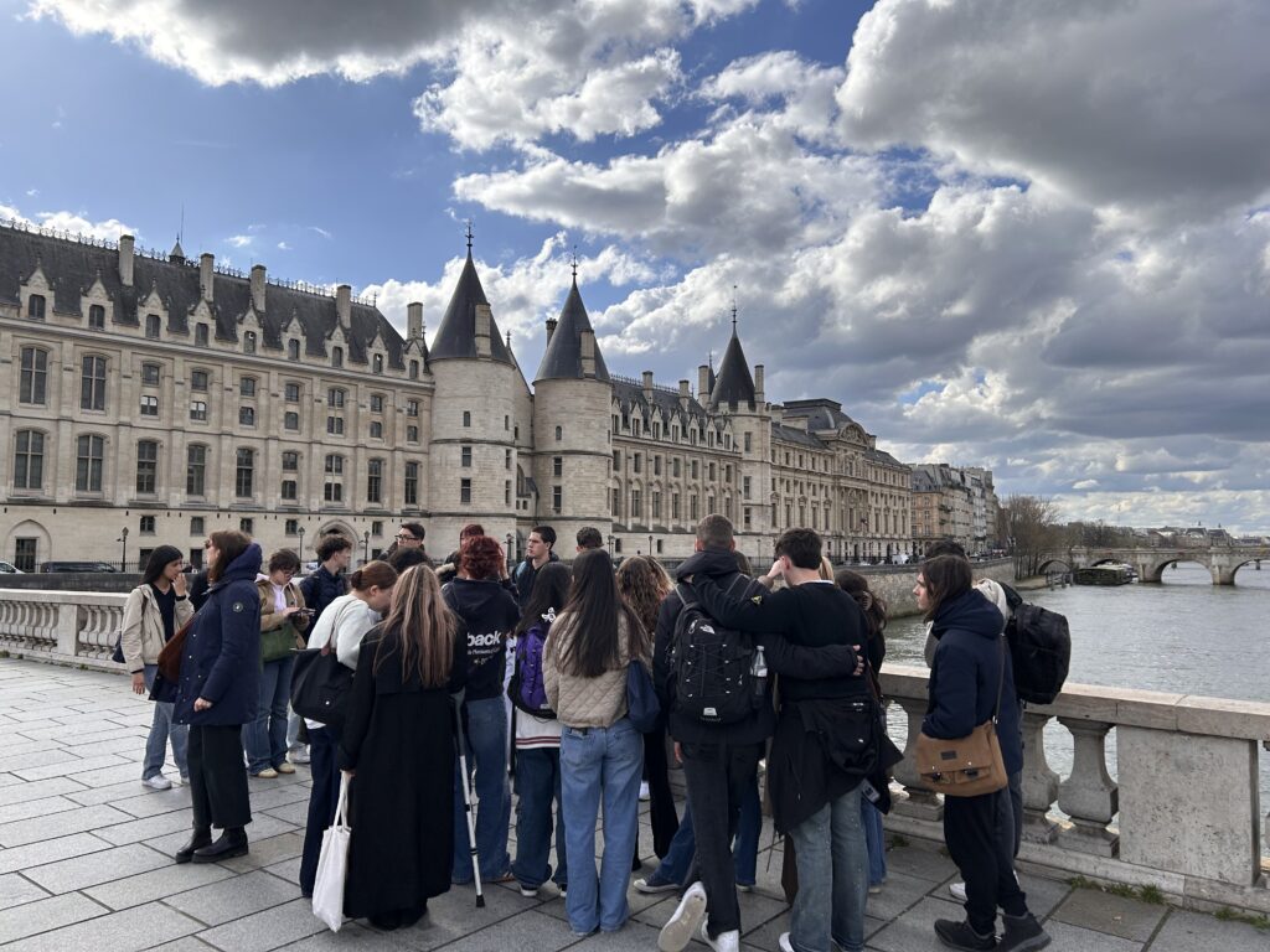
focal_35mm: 26
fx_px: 954
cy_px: 476
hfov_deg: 67.3
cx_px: 635
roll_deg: -0.6
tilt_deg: +5.0
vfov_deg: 53.1
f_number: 1.5
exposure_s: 1/5319
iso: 50
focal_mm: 5.7
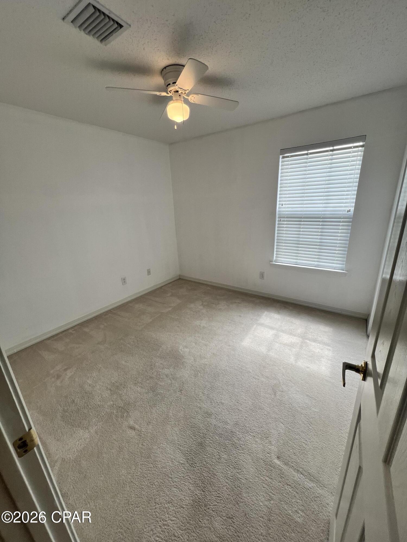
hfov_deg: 89.9
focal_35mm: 13
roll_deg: +2.6
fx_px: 204
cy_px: 271
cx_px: 204
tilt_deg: -16.8
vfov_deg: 106.2
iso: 50
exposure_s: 1/120
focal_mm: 1.57
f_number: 1.8
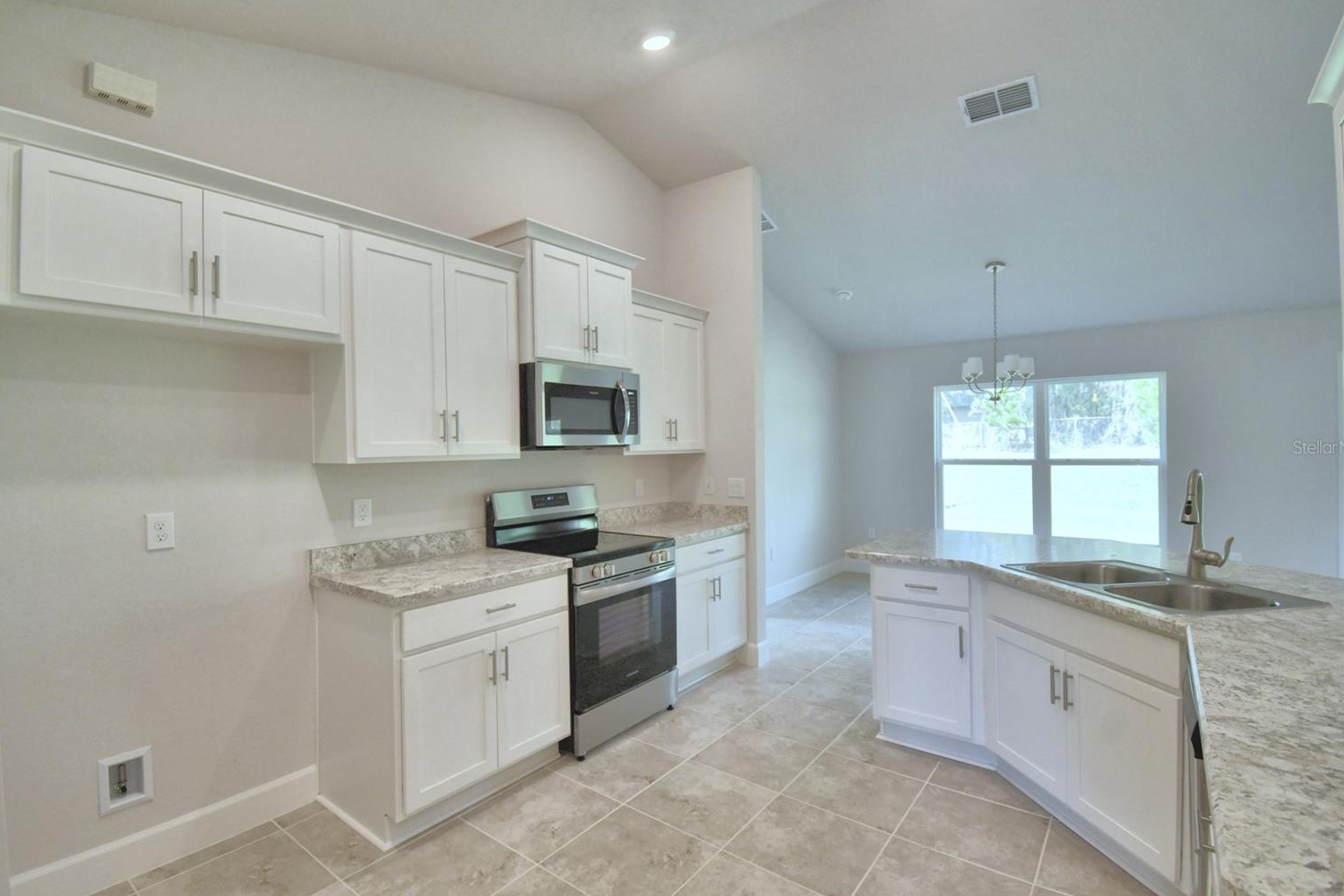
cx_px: 656
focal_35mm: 16
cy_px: 447
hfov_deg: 96.7
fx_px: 597
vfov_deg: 73.7
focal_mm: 10
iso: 400
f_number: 4.5
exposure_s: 1/125
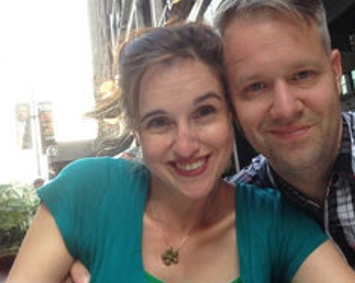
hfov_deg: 34.1
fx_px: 578
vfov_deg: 27.6
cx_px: 203
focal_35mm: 55
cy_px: 133
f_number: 2.4
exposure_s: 1/120
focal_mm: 4.12
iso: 100
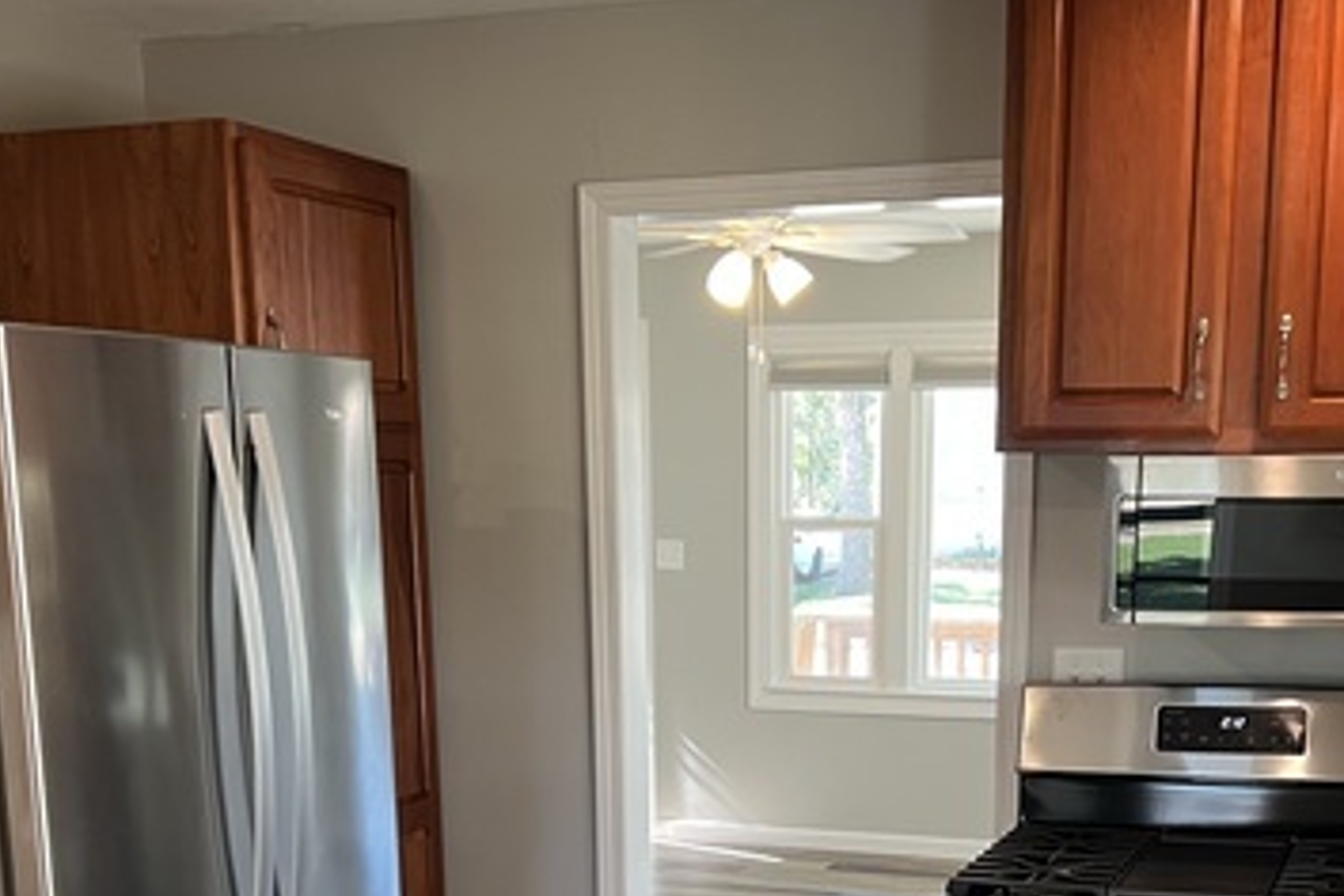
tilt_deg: -11.4
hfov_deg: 38.8
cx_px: 750
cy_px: 824
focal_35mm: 51
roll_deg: +0.2
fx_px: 1904
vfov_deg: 25.6
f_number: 1.5
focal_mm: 5.7
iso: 100
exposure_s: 1/60
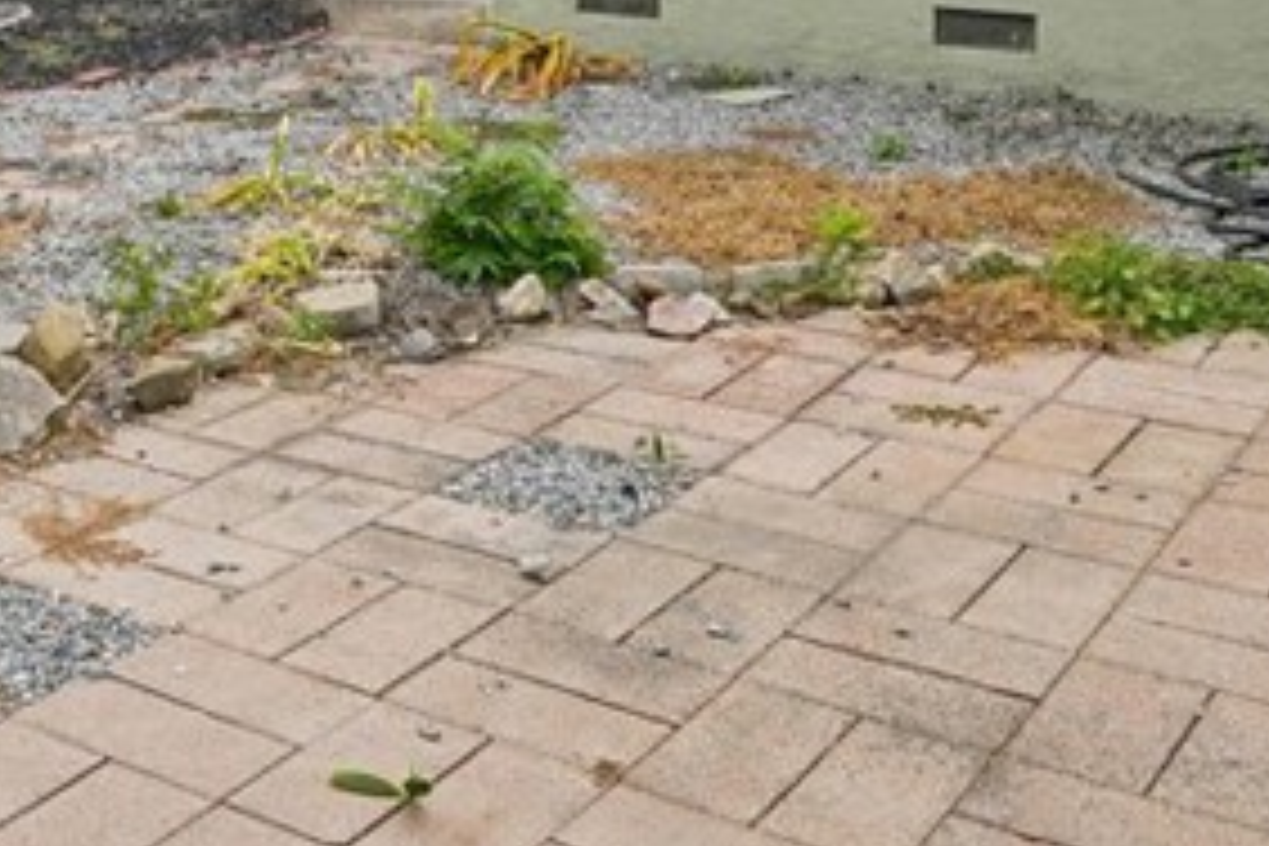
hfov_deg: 32.2
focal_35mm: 58
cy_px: -308
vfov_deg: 20.9
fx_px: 2044
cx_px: 45
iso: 400
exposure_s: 1/1000
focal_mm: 16
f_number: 8
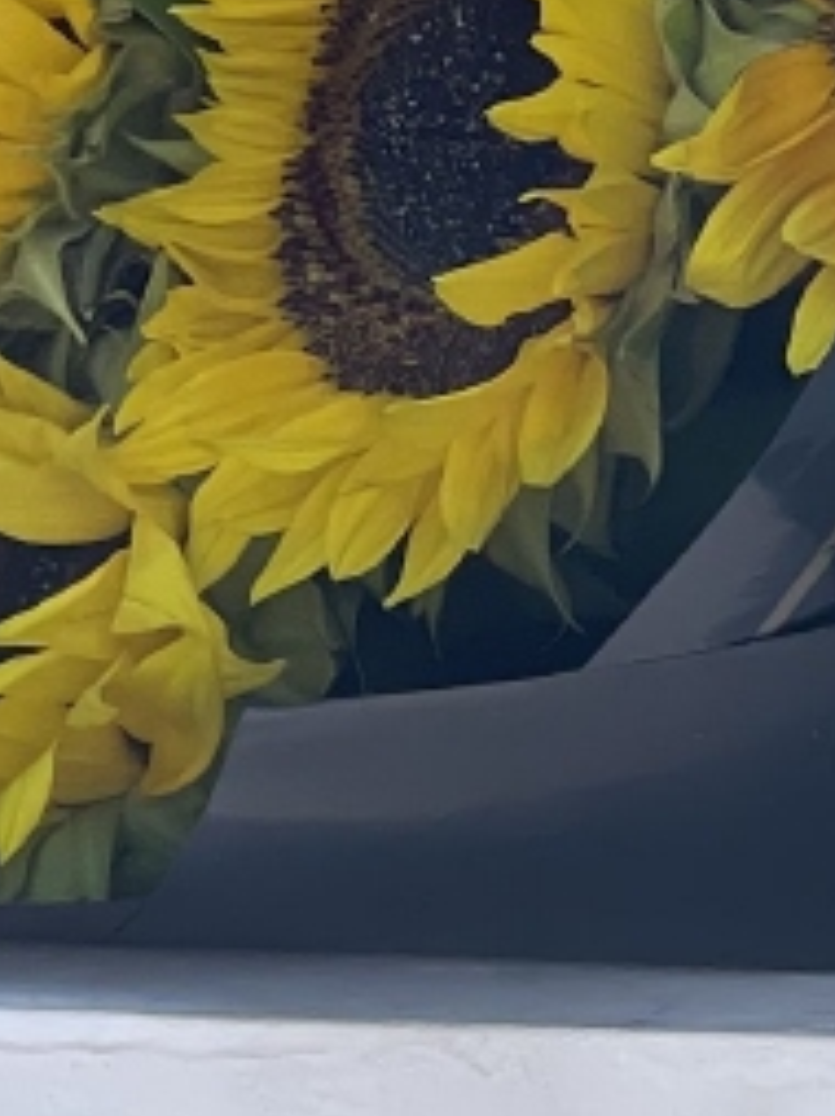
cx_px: 995
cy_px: -97
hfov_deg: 3.9
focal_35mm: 378
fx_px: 12178
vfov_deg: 5.2
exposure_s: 1/550
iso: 20
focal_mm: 7.5
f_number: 2.2
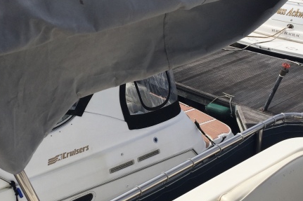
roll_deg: +1.5
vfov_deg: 24.2
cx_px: 113
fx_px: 471
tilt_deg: -24.4
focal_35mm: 56
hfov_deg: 35.5
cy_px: 89
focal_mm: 4.15
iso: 32
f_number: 2.2
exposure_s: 1/3049
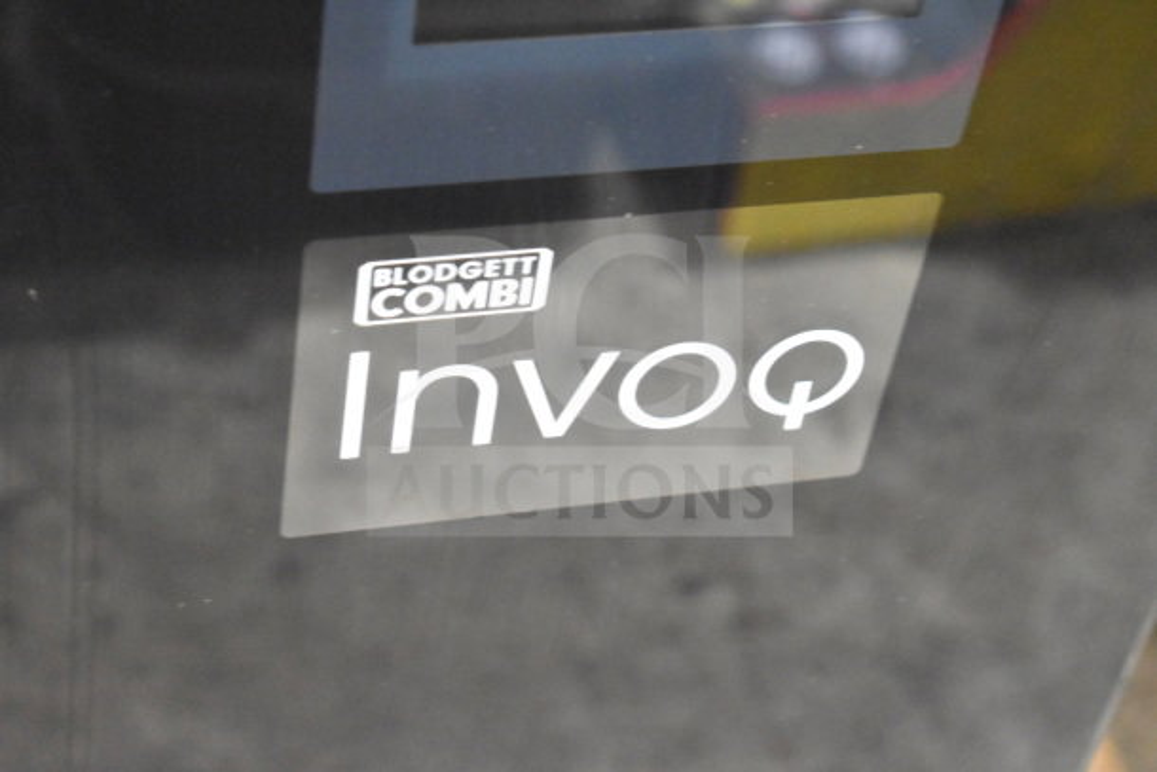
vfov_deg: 16.6
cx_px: 578
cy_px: 386
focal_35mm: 82
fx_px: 2652
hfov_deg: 24.6
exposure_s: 1/100
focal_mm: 55
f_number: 5.6
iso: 11400
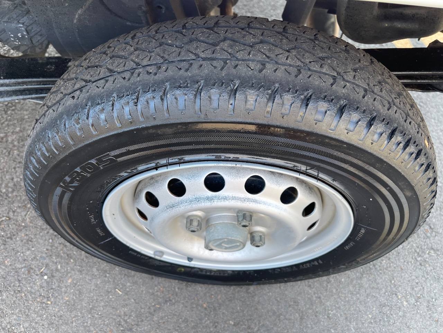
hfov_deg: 69.4
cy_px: 166
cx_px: 222
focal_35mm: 25
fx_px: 320
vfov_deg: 54.9
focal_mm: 5.1
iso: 40
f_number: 1.6
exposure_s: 1/121
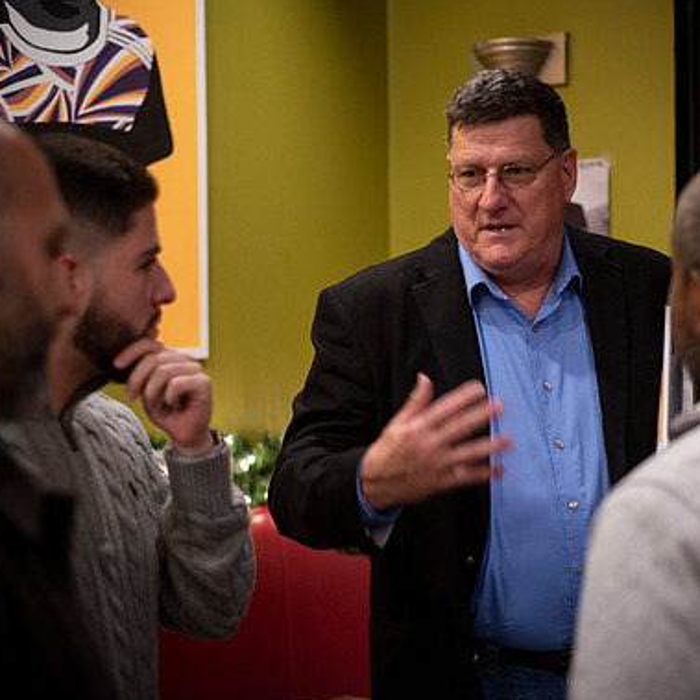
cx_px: 419
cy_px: 356
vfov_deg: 26.5
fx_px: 1487
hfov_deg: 26.4
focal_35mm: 65
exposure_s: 1/90
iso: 1250
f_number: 2.4
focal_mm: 50
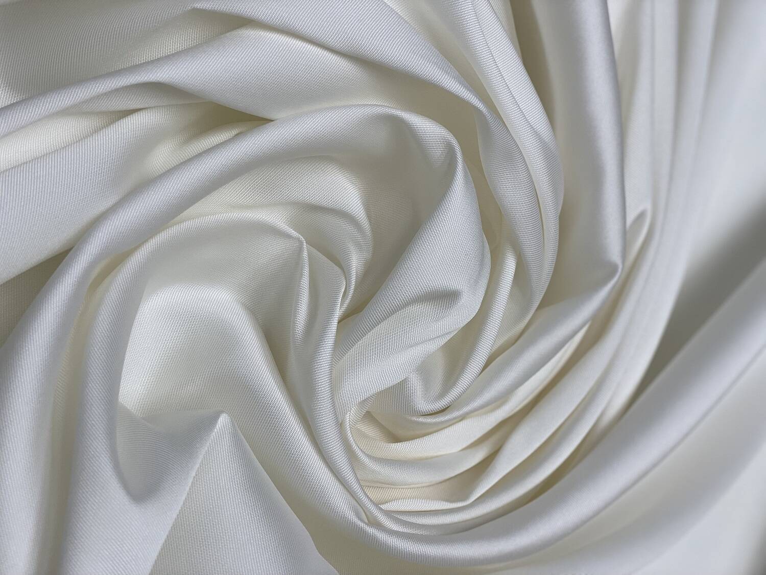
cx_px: 383
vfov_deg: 28.0
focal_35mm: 52
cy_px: 288
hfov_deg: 36.8
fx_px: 1151
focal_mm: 6
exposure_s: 1/202
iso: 20
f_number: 2
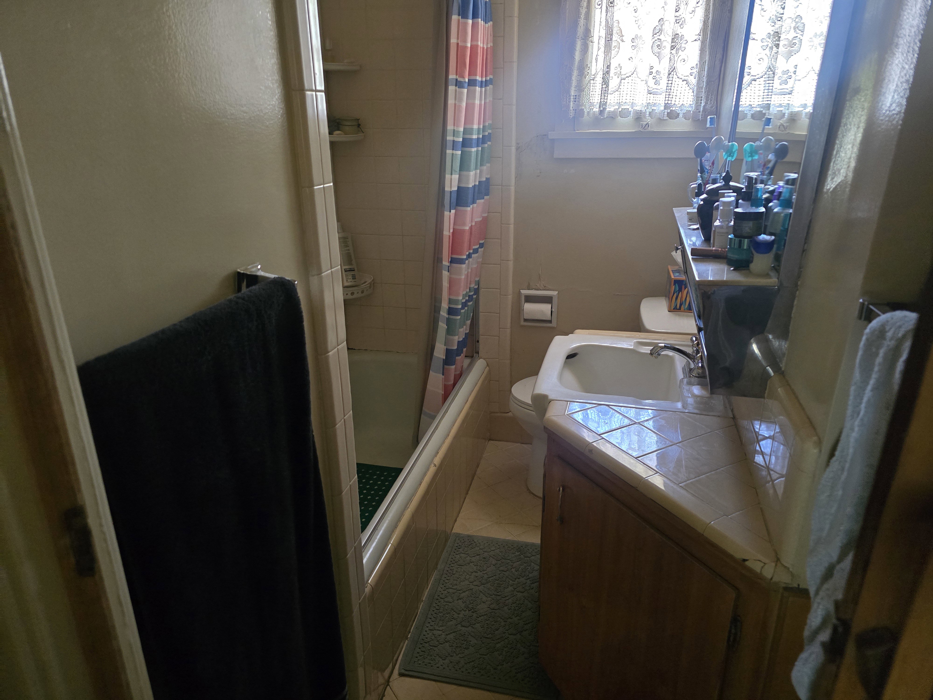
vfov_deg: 58.9
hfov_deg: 73.9
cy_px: 350
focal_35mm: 23
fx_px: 620
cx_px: 466
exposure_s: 1/60
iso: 2000
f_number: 1.7
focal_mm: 6.3
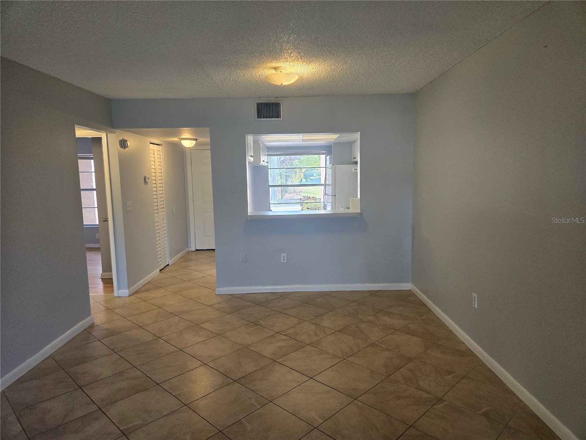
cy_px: 220
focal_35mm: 23
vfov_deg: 58.9
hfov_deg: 73.9
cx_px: 293
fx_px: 389
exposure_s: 1/120
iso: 250
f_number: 1.8
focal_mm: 5.4
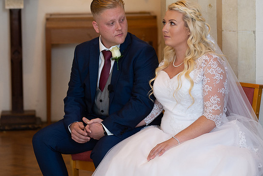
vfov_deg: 9.2
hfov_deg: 13.7
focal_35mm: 150
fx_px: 1097
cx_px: 121
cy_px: 40
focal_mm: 85
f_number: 2.5
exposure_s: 1/200
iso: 1000
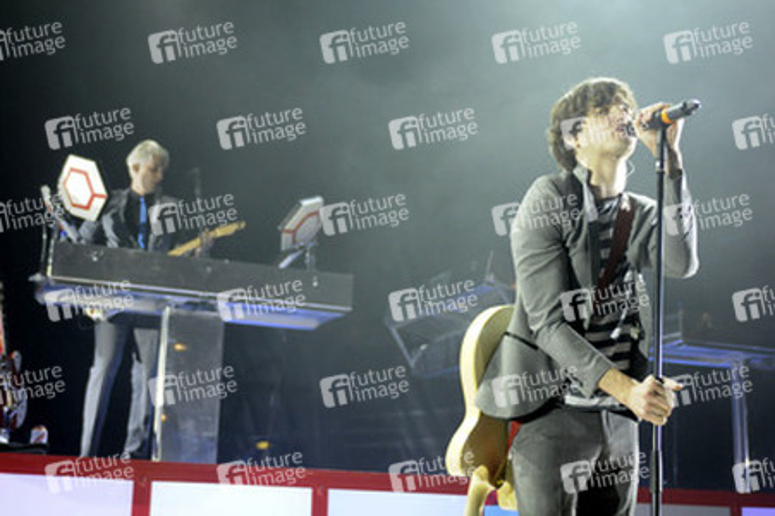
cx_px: 388
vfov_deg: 25.7
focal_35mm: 52
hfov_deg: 37.9
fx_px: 1129
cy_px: 258
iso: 1000
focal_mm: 35
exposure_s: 1/160
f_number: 2.8
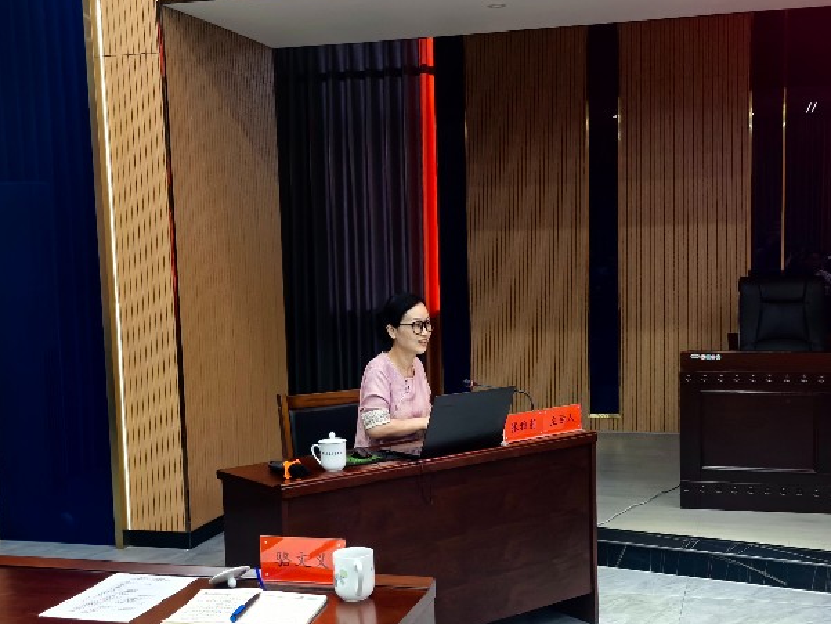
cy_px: 363
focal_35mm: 46
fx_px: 1105
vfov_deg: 31.5
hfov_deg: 41.2
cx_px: 459
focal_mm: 5.75
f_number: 2
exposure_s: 1/280
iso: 1600
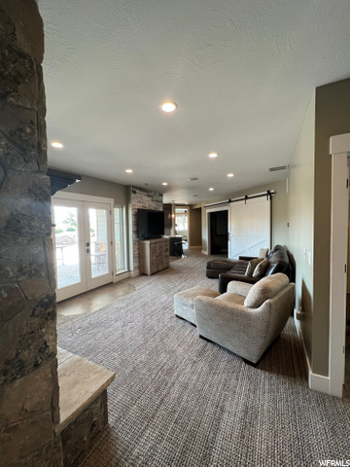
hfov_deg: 89.9
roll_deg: +0.8
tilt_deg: -2.5
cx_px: 175
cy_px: 234
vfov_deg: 106.2
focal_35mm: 13
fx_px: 175
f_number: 1.8
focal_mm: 1.57
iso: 200
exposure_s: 1/120
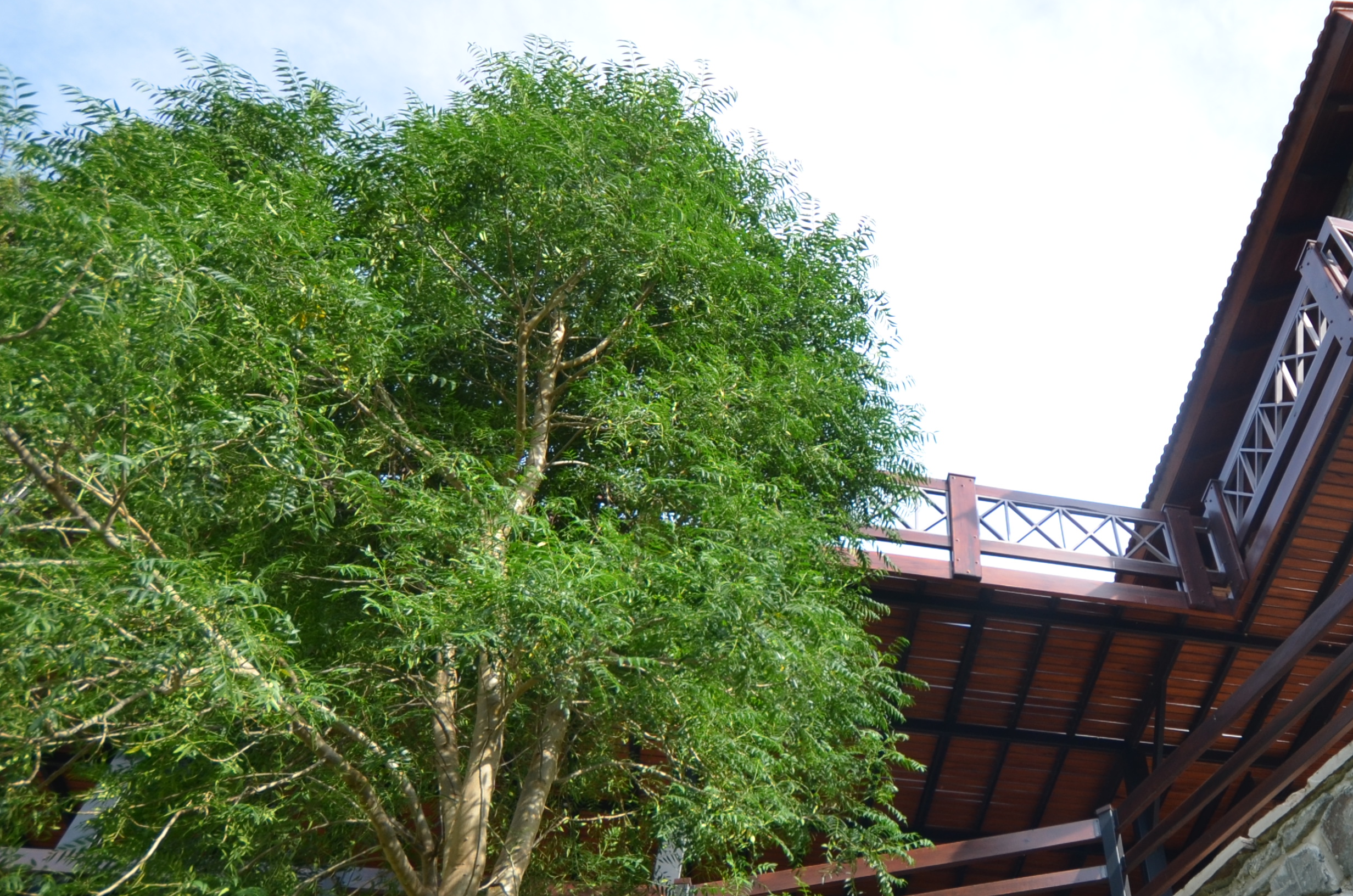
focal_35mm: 30
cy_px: 594
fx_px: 1125
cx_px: 1023
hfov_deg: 58.6
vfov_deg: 42.9
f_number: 6.3
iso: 200
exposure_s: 1/320
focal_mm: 10
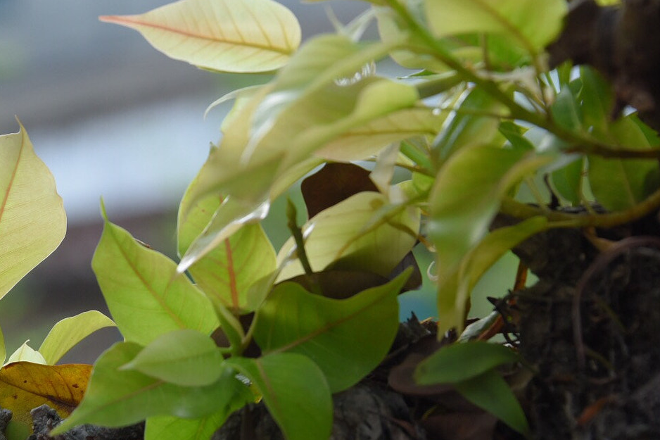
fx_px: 5004
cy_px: 245
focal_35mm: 273
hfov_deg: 7.5
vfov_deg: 5.0
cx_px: 115
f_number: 8
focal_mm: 160
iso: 800
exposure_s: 1/250
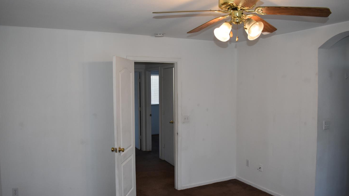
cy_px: 96
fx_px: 268
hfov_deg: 66.1
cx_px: 173
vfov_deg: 40.2
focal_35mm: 29
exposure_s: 1/80
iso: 800
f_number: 4.5
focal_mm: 18
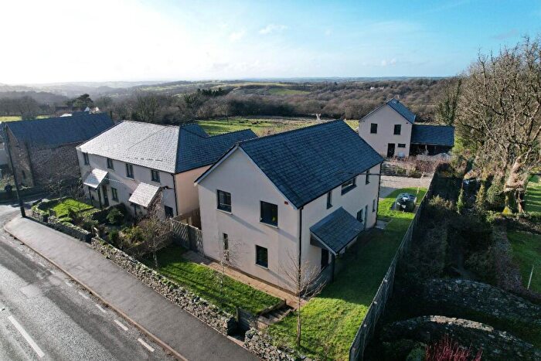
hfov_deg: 78.6
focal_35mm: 22
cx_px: 270
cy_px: 180
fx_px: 331
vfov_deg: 57.2
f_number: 2.8
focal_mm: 8.38
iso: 100
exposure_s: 1/1000
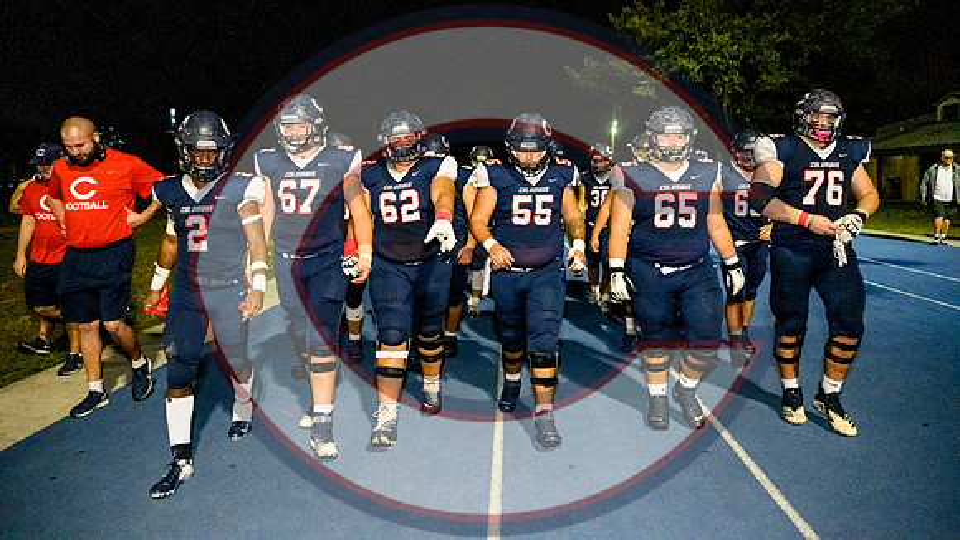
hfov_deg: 73.8
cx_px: 480
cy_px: 221
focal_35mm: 25
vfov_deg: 45.5
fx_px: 640
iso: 32000
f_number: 2.8
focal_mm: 24
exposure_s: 1/3200
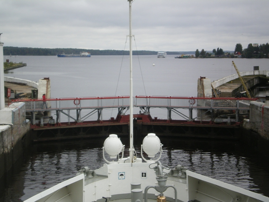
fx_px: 575
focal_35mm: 74
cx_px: 134
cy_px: 101
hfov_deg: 26.3
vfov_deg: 19.9
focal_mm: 12.3
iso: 125
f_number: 6.5
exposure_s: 1/60
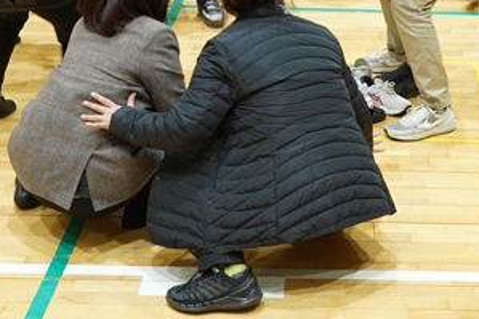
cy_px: -73
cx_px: 372
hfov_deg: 24.2
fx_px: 1104
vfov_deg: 15.8
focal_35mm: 83
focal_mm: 31
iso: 640
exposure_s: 1/60
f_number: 5.6
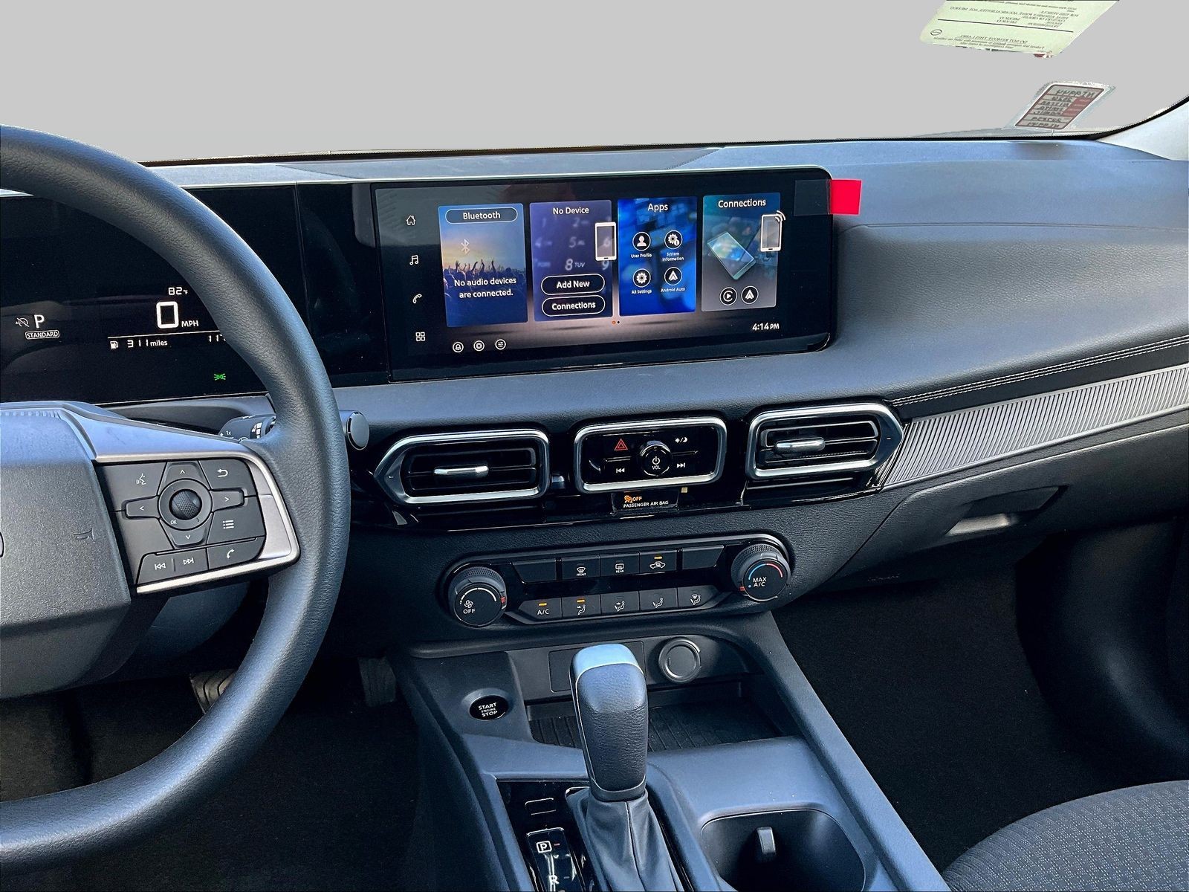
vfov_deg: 48.2
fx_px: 996
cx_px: 594
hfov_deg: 61.7
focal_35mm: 29
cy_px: 446
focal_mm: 3
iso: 64
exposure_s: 1/120
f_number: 1.8
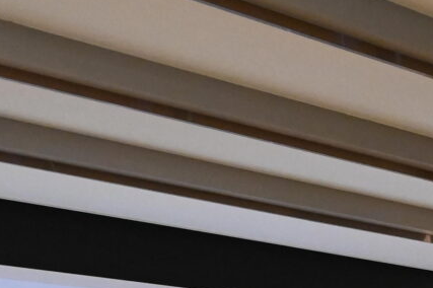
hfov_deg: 15.9
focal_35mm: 84
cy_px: 492
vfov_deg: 14.6
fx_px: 1010
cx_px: 969
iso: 4000
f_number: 3.5
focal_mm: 14
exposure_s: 1/80
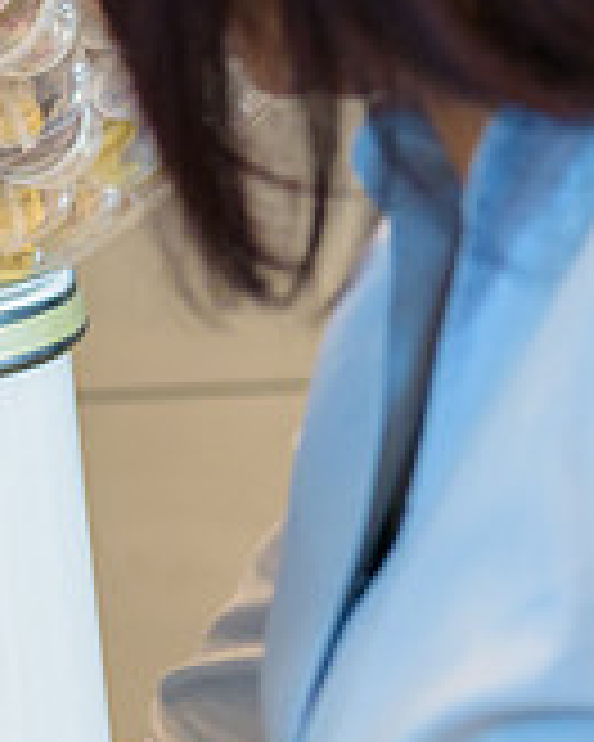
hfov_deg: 7.4
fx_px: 4505
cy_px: 816
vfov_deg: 9.3
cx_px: -436
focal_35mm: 205
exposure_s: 1/125
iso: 1600
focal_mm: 62
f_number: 3.2
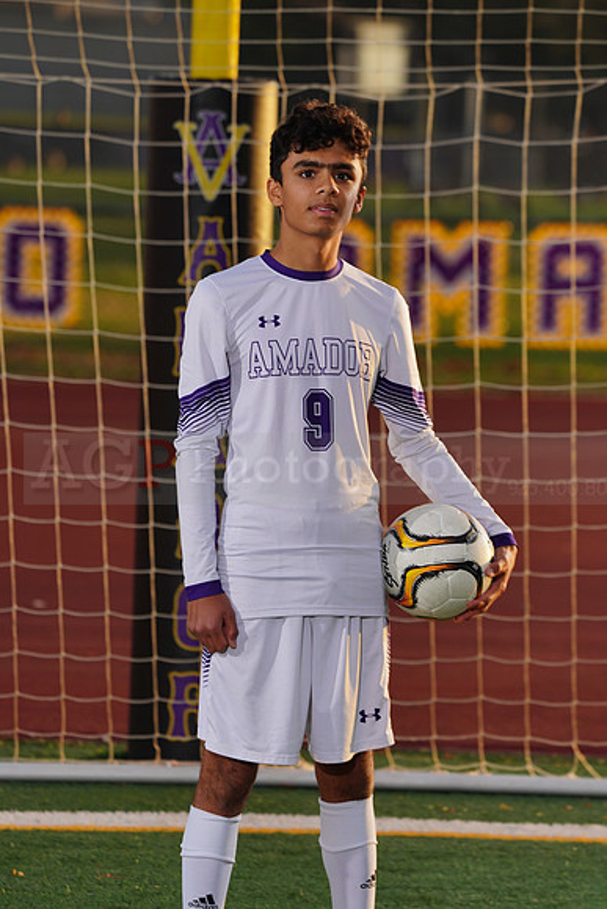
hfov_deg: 4.6
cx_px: 304
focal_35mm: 300
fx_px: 7582
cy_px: 454
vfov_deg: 6.9
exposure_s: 1/200
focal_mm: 300
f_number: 8
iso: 100
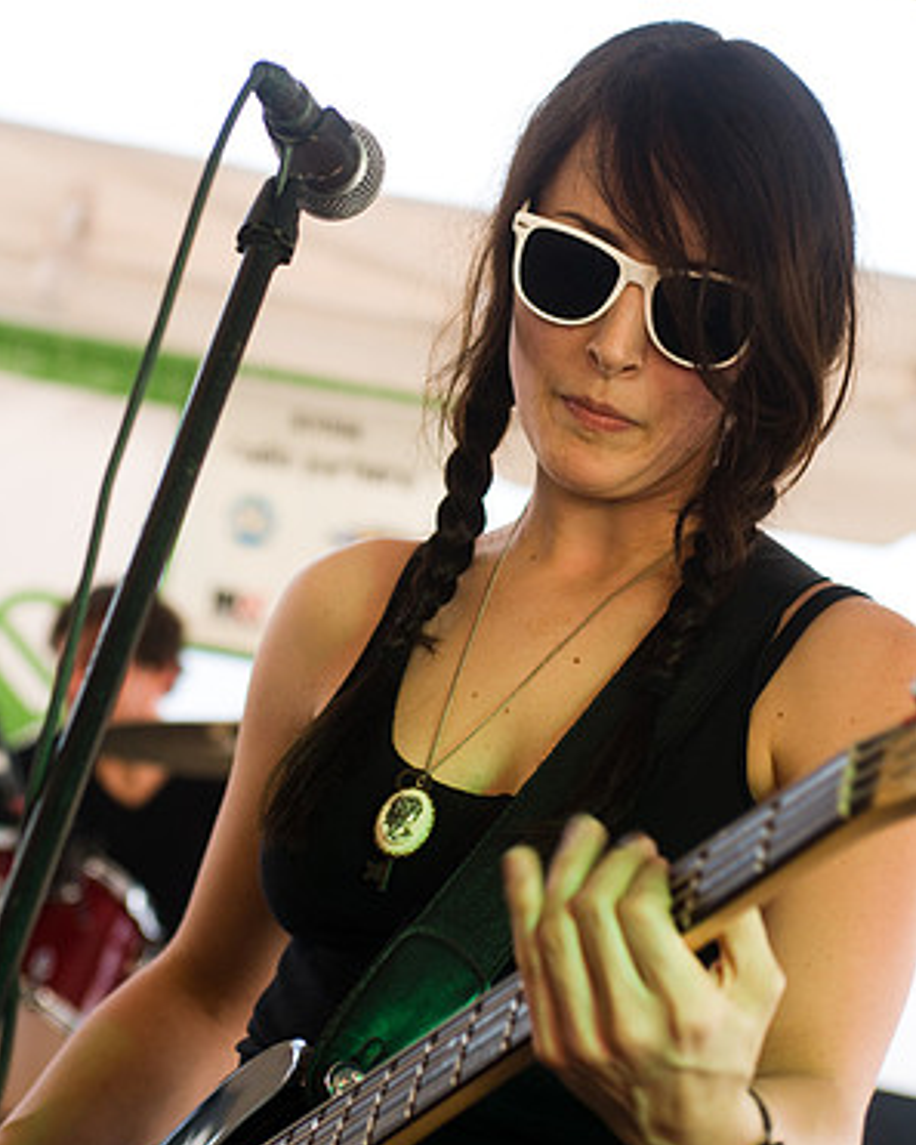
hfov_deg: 15.6
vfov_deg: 19.4
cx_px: 458
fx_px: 3353
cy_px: 522
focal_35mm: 99
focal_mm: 58
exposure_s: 1/160
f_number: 4
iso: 400
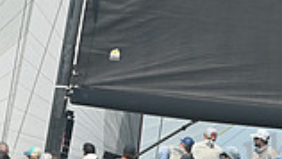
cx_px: 152
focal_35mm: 269
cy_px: 63
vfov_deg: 4.5
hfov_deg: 8.0
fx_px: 2012
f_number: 7.1
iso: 320
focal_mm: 70
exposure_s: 1/1250
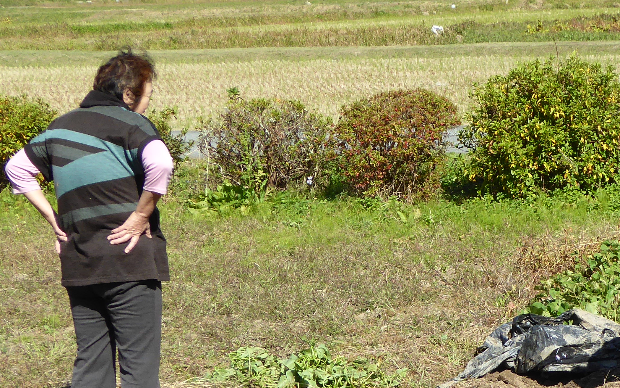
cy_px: 263
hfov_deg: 14.8
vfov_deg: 9.3
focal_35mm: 141
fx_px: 2382
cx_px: 470
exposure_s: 1/500
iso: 100
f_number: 4.1
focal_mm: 9.6
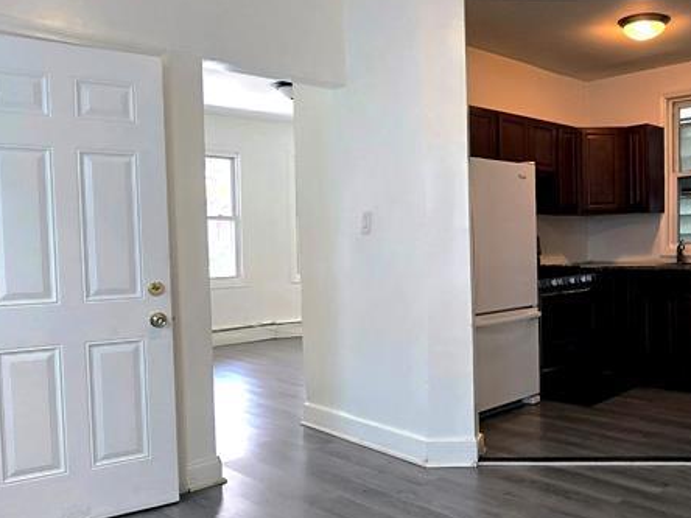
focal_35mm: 30
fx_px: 599
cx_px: 515
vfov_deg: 46.8
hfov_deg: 57.1
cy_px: 278
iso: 160
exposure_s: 1/60
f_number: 2.2
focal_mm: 2.2
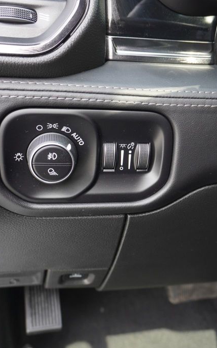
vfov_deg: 45.5
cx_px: 158
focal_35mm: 44
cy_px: 174
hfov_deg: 29.0
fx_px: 414
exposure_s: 1/60
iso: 200
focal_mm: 19
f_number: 4
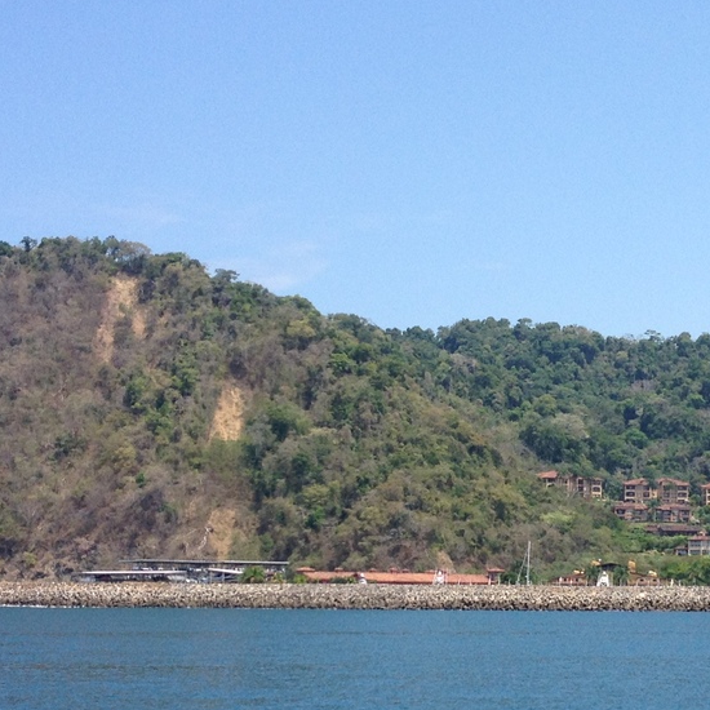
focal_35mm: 90
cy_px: 456
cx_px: 627
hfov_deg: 19.0
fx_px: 2088
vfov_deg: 19.3
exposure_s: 1/1623
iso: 50
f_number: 2.4
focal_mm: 4.28
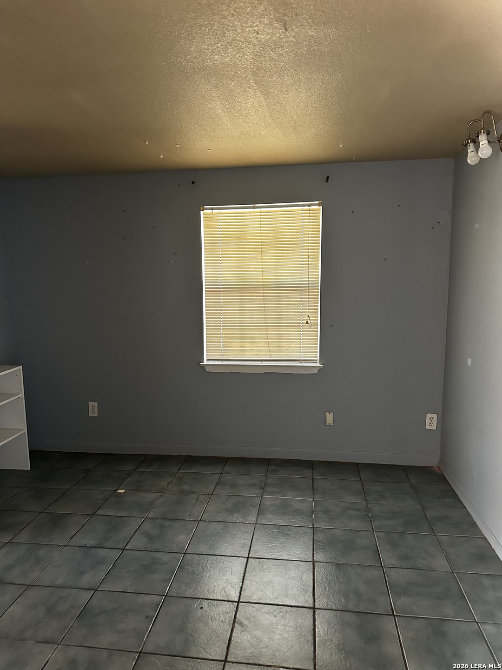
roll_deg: -0.1
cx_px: 251
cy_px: 335
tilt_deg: -8.1
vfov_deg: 71.6
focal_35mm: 24
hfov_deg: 56.8
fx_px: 464
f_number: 1.78
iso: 640
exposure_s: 1/60
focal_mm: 6.86
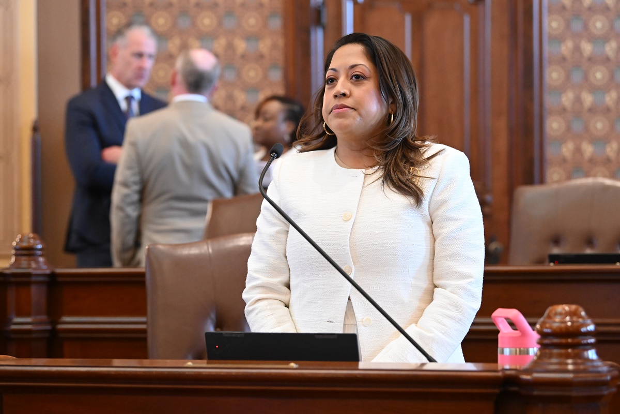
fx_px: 1722
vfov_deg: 13.7
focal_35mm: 100
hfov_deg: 20.4
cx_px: 310
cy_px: 207
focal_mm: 100
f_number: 4
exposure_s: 1/250
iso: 6400
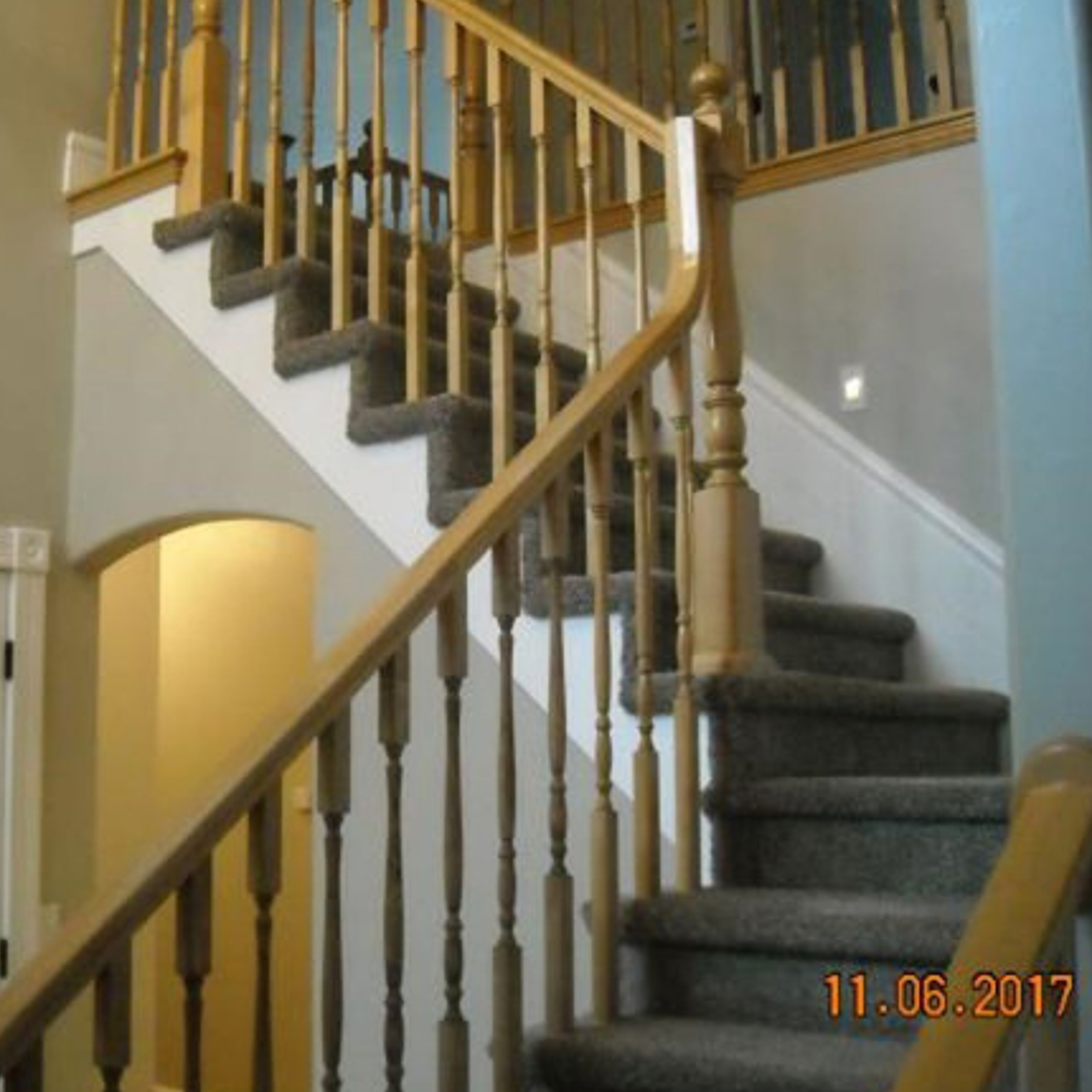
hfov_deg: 36.3
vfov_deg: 36.8
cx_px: 330
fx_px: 1642
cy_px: 513
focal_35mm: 46
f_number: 2.8
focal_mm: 5.7
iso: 800
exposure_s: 1/76
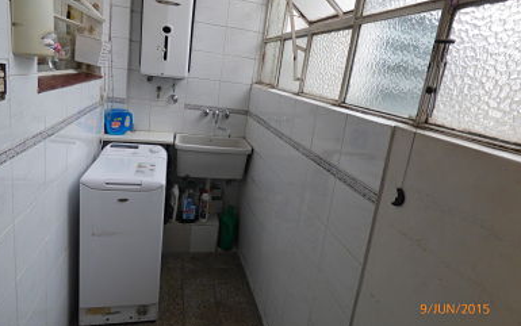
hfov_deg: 79.6
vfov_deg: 55.0
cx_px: 253
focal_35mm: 22
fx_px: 313
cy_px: 146
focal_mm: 3.58
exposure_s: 1/60
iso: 250
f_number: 2.8
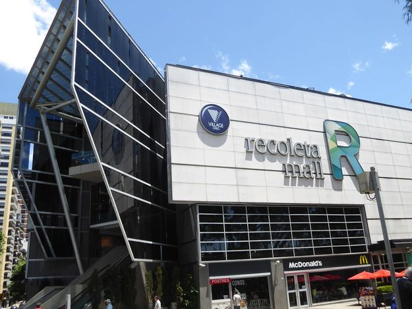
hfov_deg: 56.8
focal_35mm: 32
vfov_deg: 44.1
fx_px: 381
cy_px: 169
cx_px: 217
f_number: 3.3
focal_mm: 4.3
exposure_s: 1/640
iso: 80
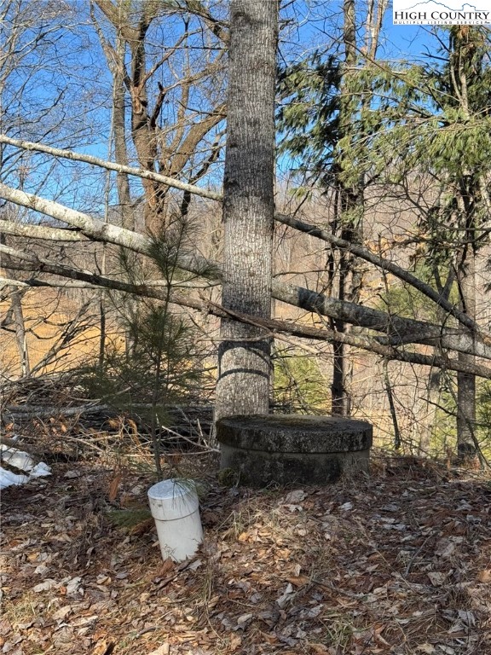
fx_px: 908
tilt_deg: +0.0
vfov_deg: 39.7
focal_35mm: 48
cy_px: 328
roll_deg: -0.9
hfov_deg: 30.3
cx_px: 246
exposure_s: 1/1524
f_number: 1.78
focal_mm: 6.76
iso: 64
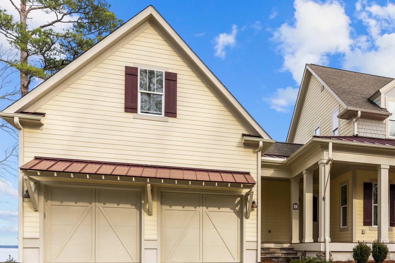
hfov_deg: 53.6
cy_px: 159
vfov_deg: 39.8
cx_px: 313
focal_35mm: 33
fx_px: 362
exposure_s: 1/400
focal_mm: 19
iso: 250
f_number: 7.1
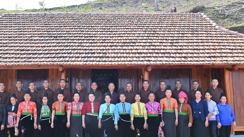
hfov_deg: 52.5
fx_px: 246
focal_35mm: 38
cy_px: 78
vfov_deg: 31.1
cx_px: 101
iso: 100
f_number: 7.1
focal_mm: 30
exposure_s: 1/125
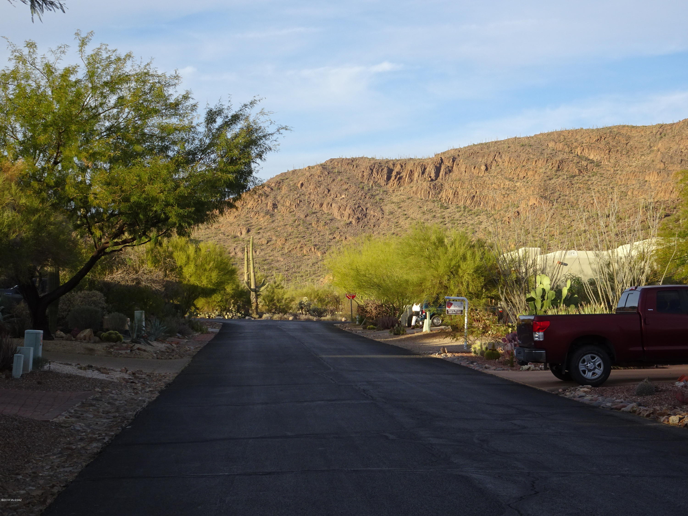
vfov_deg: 23.7
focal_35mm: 62
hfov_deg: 31.2
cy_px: 258
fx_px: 1232
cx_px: 344
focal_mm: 10.59
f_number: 4.5
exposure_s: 1/250
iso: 80
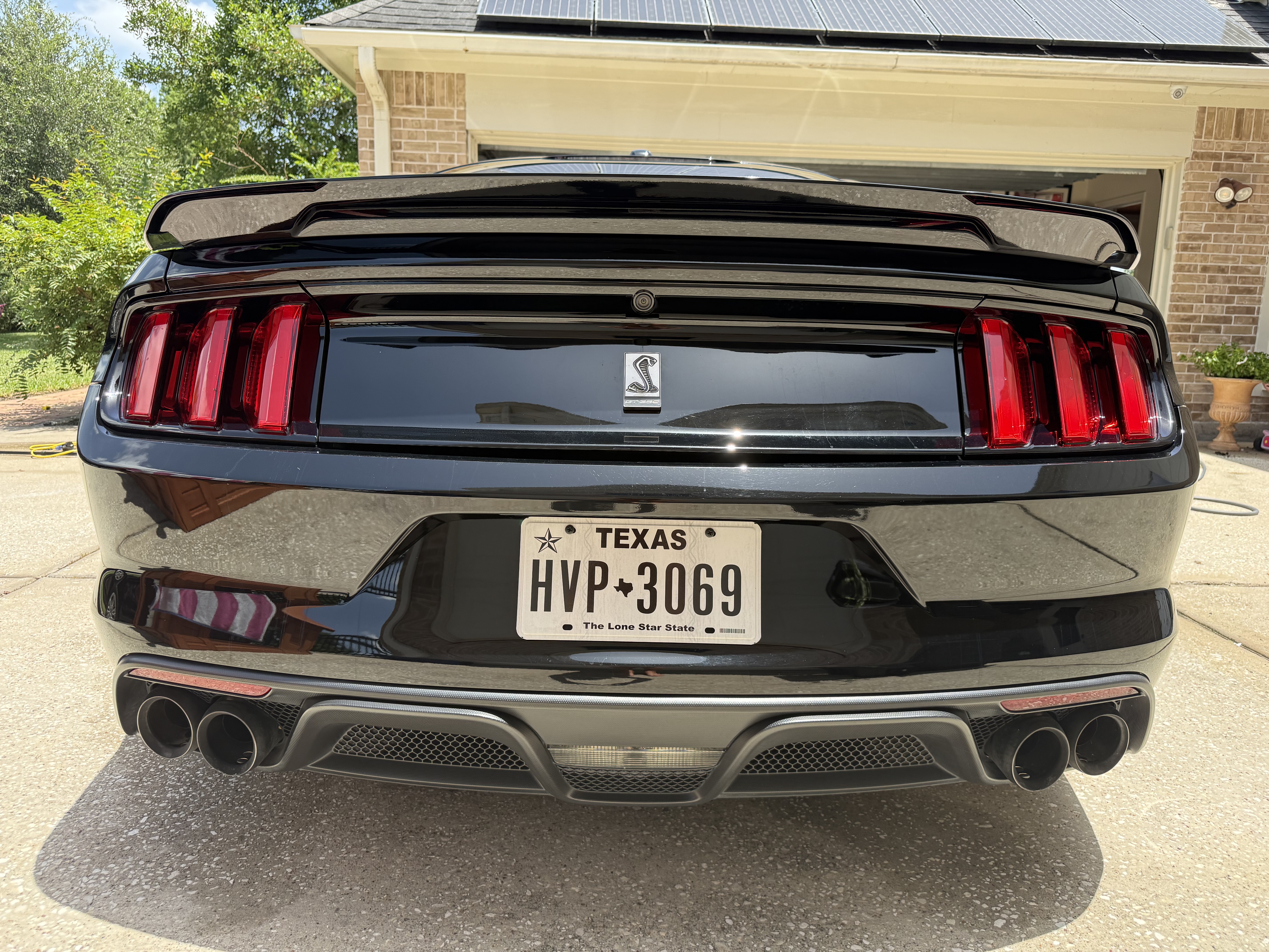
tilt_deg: -9.3
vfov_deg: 56.8
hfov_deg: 71.6
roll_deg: -1.4
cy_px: 476
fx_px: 880
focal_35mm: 24
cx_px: 634
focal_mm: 6.76
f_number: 1.78
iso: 100
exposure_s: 1/1271
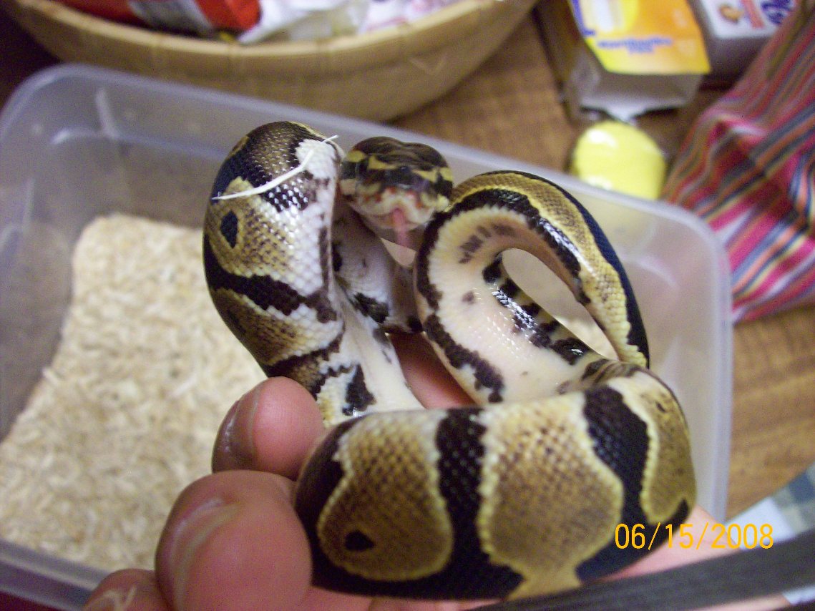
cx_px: 408
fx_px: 847
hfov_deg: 51.4
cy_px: 306
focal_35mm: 36
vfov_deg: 39.7
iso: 160
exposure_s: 1/19
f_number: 2.7
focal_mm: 6
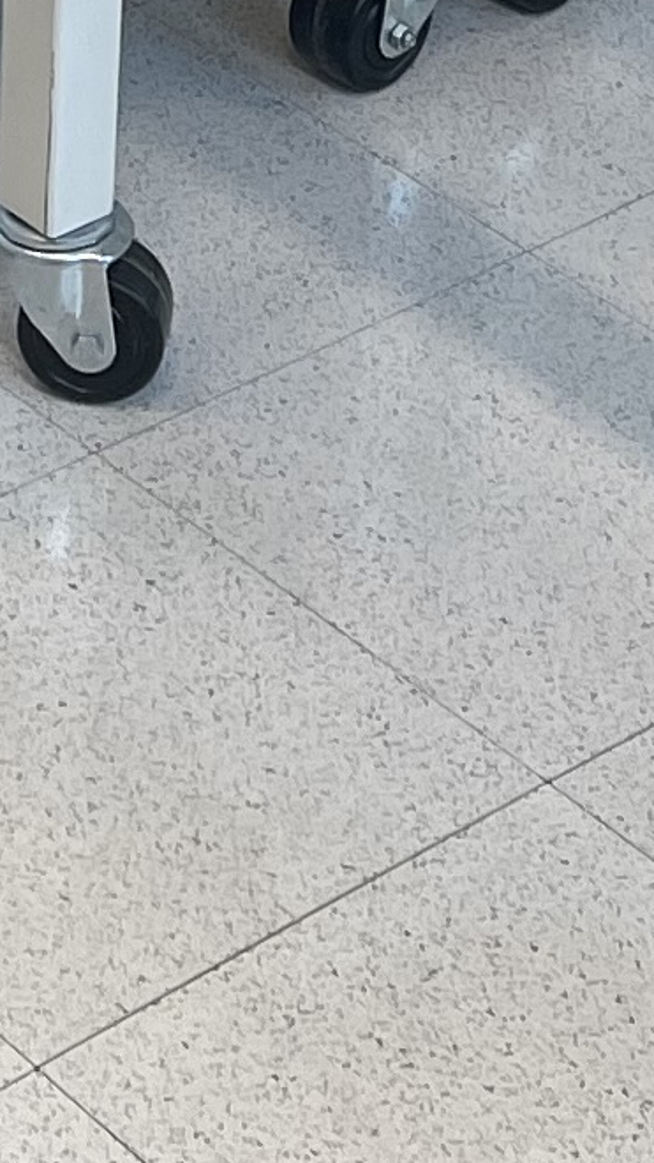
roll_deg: -2.1
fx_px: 5336
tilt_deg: -16.1
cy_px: -1366
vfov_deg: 11.0
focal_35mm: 173
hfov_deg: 6.9
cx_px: -264
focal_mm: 5.1
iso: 40
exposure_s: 1/100
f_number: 1.6
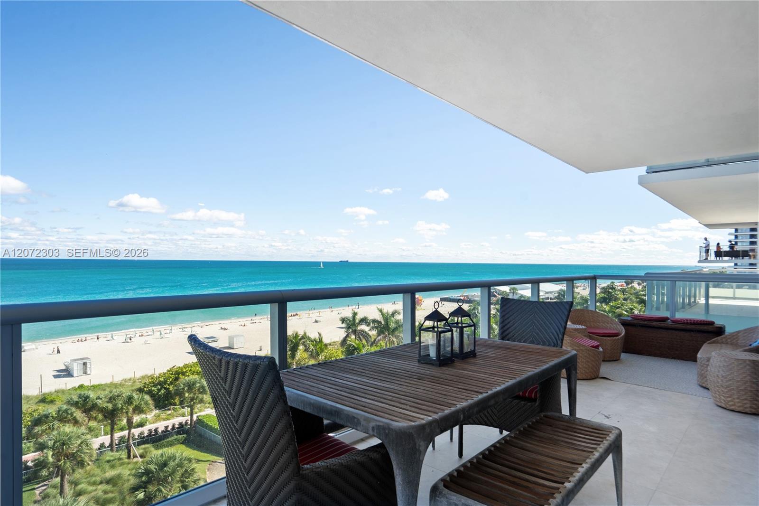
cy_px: 253
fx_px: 379
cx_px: 380
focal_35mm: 18
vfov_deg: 67.4
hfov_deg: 90.0
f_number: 8
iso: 400
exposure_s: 1/160
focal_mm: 18
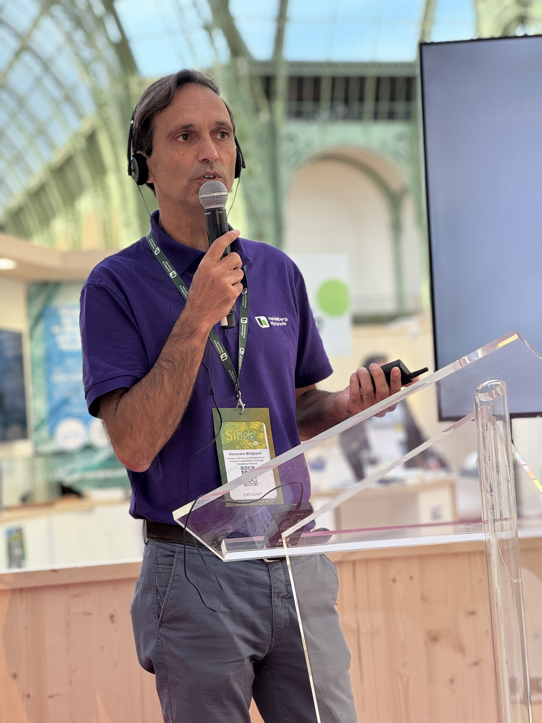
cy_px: 362
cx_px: 271
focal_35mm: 77
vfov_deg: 25.3
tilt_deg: +3.9
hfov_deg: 19.1
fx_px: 1608
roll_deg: +2.3
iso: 50
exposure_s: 1/100
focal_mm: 9
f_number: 2.8
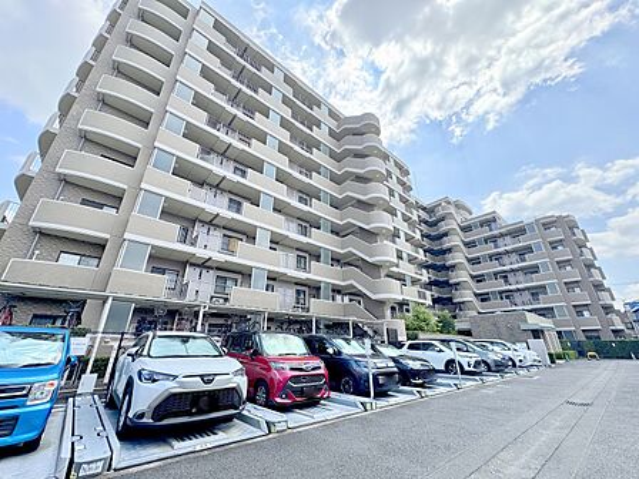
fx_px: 258
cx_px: 320
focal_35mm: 14
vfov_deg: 85.7
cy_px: 240
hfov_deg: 102.1
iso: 50
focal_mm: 2.22
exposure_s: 1/578
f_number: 2.2
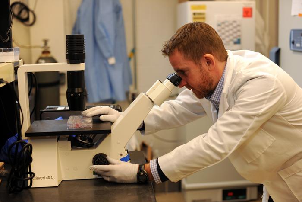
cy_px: 101
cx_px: 151
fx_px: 420
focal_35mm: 50
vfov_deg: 27.0
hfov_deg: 39.6
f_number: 2.5
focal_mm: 50
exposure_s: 1/125
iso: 250
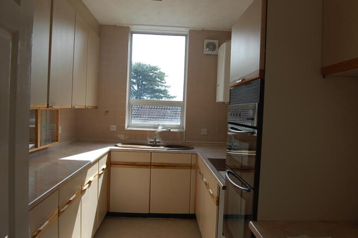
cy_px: 119
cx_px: 179
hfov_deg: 67.4
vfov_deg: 47.8
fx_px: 268
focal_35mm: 27
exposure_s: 1/160
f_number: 6.3
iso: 200
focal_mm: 18
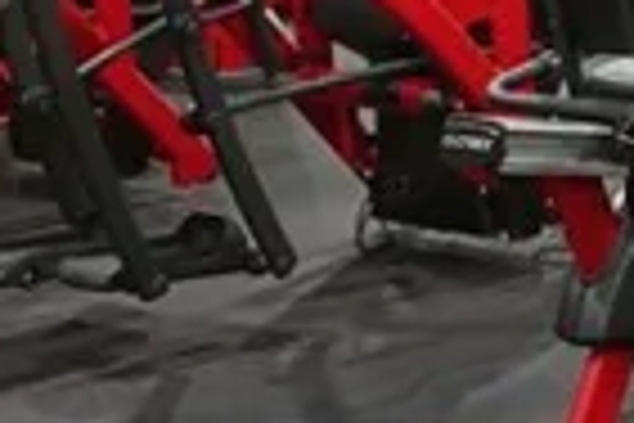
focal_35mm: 116
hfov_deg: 15.6
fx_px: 2043
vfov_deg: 11.4
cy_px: -198
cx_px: 1066
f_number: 9
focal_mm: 16
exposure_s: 1/15
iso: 1250
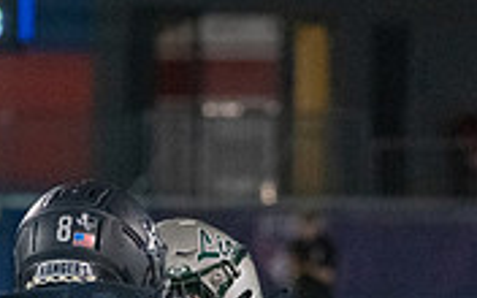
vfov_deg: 1.6
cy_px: 529
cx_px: 174
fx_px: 10426
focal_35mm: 802
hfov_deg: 2.6
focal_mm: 177
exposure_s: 1/1000
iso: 8000
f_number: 5.6
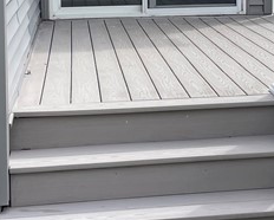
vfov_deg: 13.4
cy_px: -40
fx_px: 909
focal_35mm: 112
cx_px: 286
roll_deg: +0.7
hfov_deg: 16.7
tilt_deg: -1.7
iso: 32
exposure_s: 1/2353
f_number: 1.6
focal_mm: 4.2
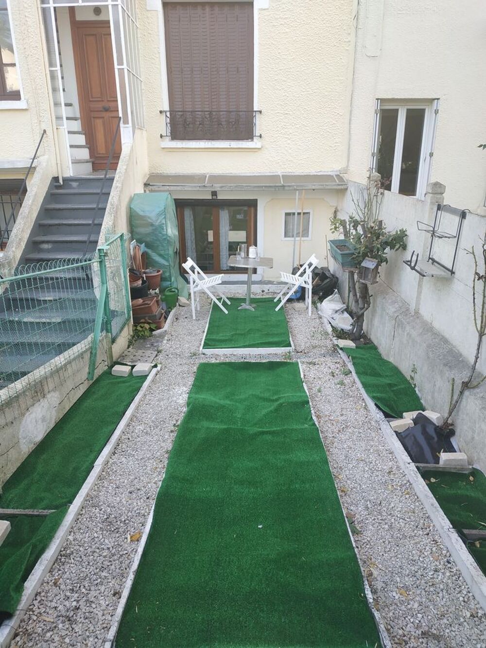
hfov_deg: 56.8
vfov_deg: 71.6
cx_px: 243
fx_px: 449
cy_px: 324
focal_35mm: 24
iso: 160
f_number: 1.9
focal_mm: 3.94
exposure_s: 1/107
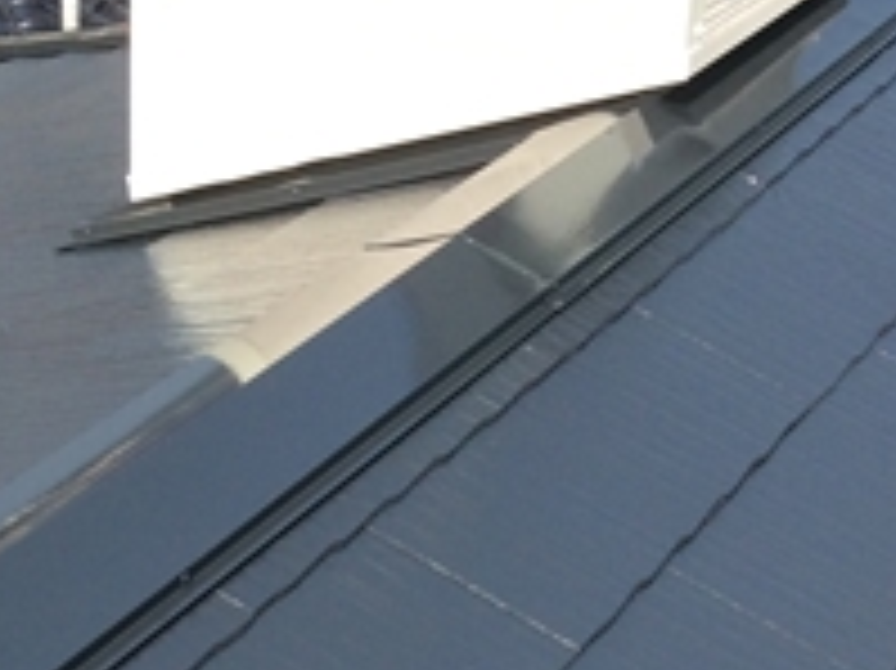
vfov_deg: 14.0
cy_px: 773
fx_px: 2664
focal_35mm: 103
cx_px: 194
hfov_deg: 18.9
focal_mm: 3.3
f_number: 2.4
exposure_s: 1/969
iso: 32
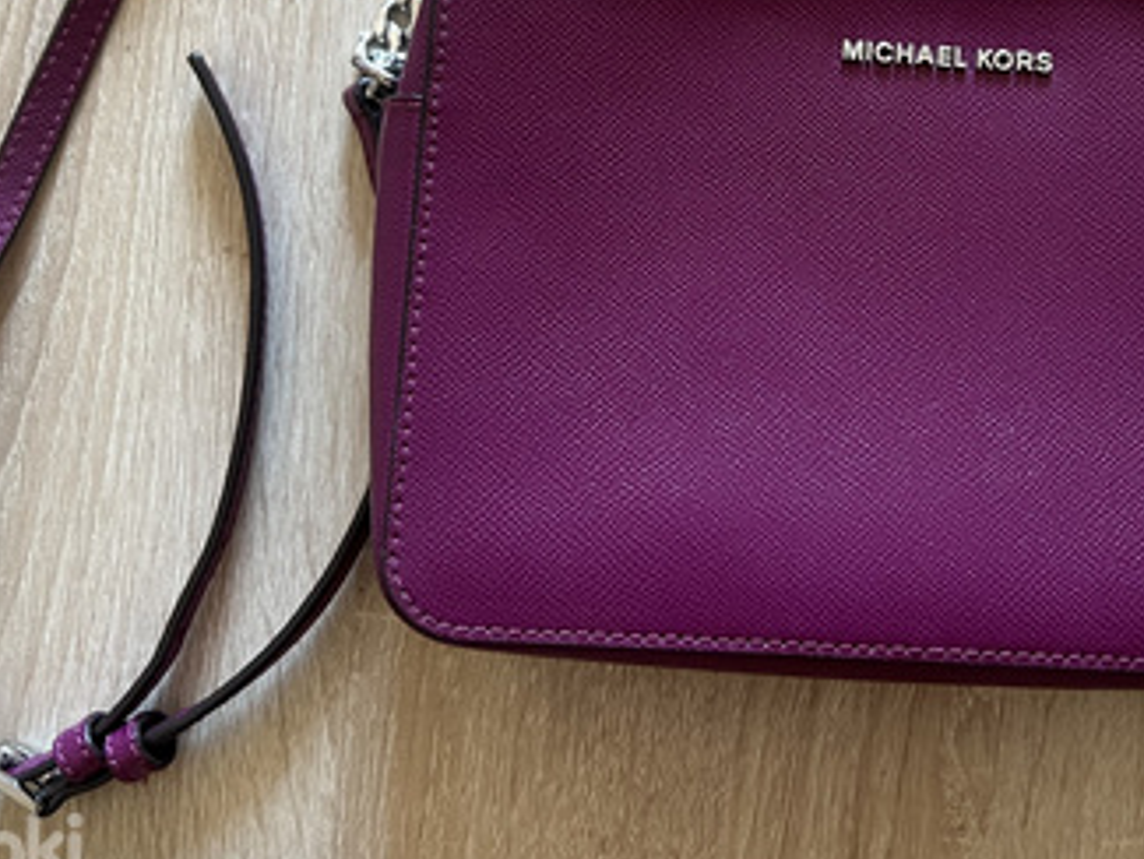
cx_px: 788
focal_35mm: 48
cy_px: 176
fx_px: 1587
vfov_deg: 29.6
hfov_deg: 39.0
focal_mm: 5.7
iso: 250
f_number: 1.5
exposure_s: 1/60
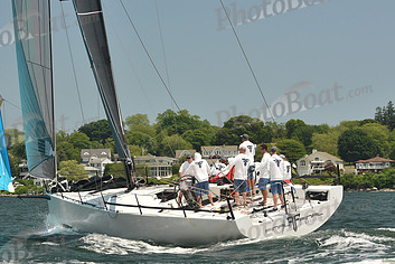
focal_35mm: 115
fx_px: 1263
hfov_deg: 17.8
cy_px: 178
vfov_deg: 11.9
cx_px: 158
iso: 250
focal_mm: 70
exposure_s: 1/640
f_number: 5.6
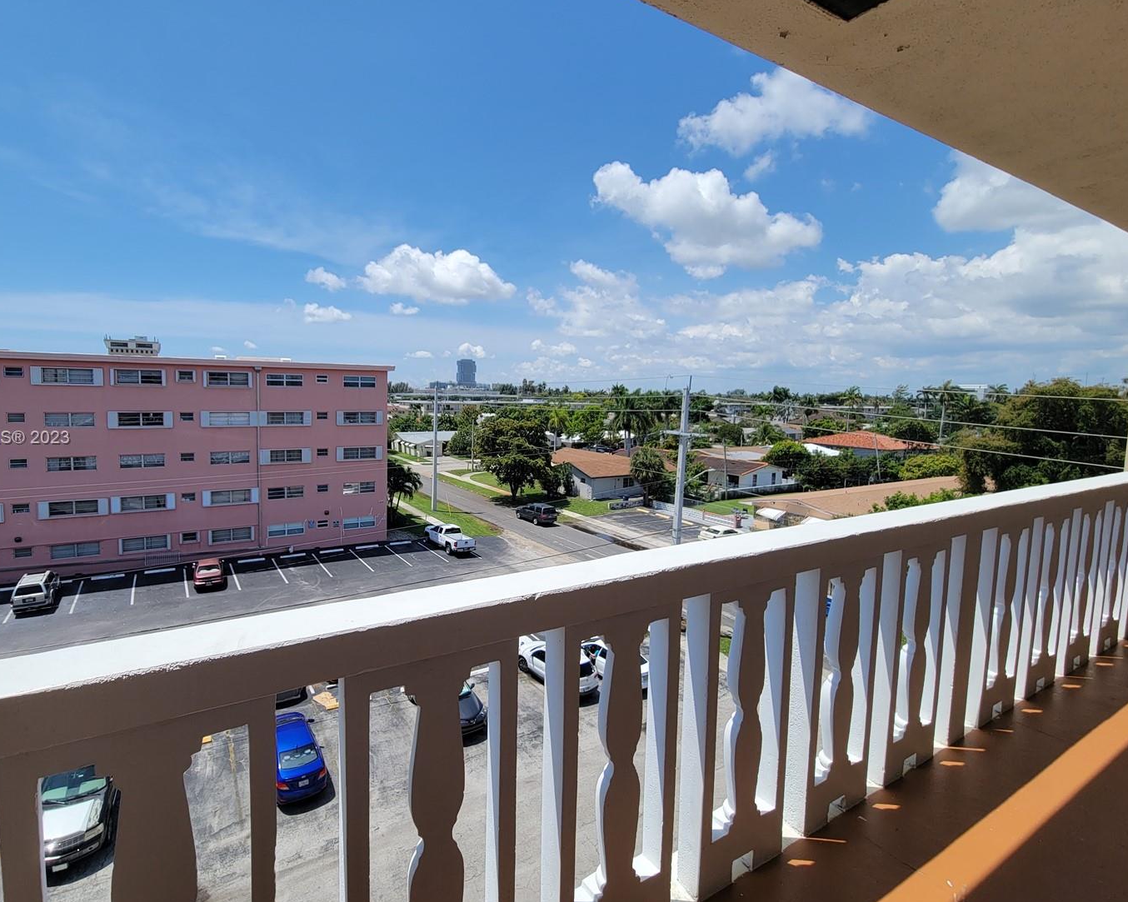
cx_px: 470
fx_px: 501
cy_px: 439
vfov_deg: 84.0
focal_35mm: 15
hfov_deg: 95.9
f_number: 2.2
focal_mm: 2.2
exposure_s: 1/2228
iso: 50
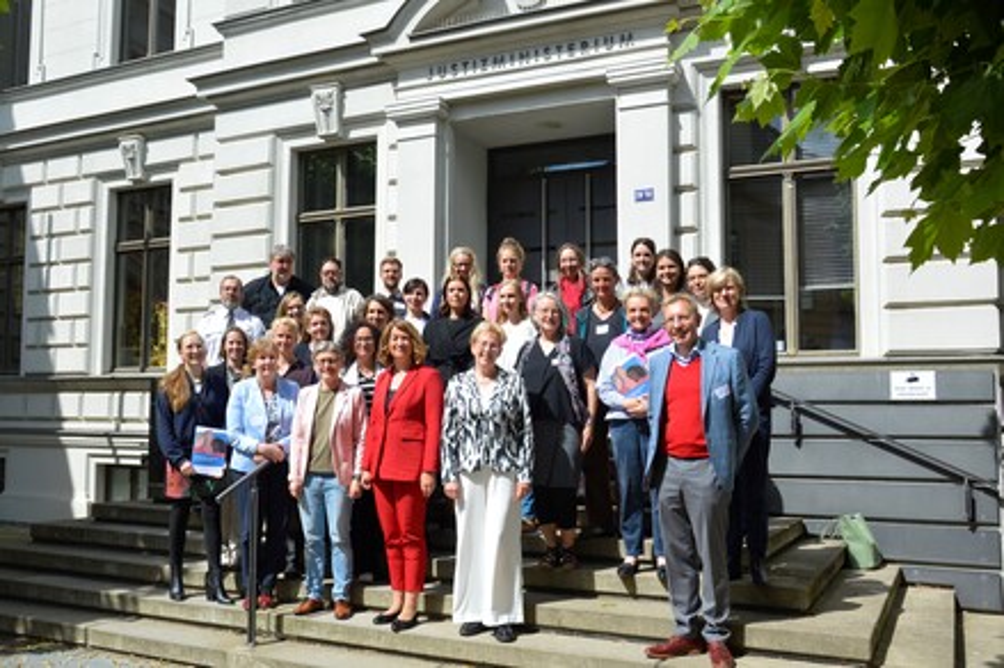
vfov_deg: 41.7
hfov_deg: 59.5
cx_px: 502
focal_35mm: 32
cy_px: 334
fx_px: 878
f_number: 8
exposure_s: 1/250
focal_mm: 21
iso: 100
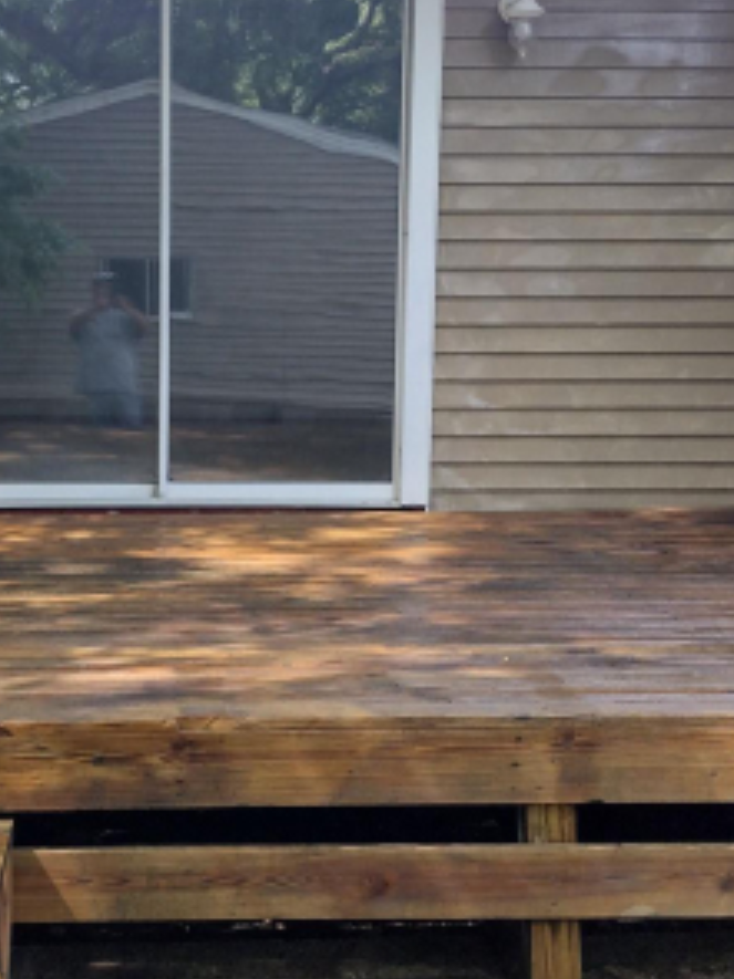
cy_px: 486
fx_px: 1726
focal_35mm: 61
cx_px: 189
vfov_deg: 31.7
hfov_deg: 23.8
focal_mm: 4.71
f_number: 1.7
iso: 100
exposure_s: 1/276
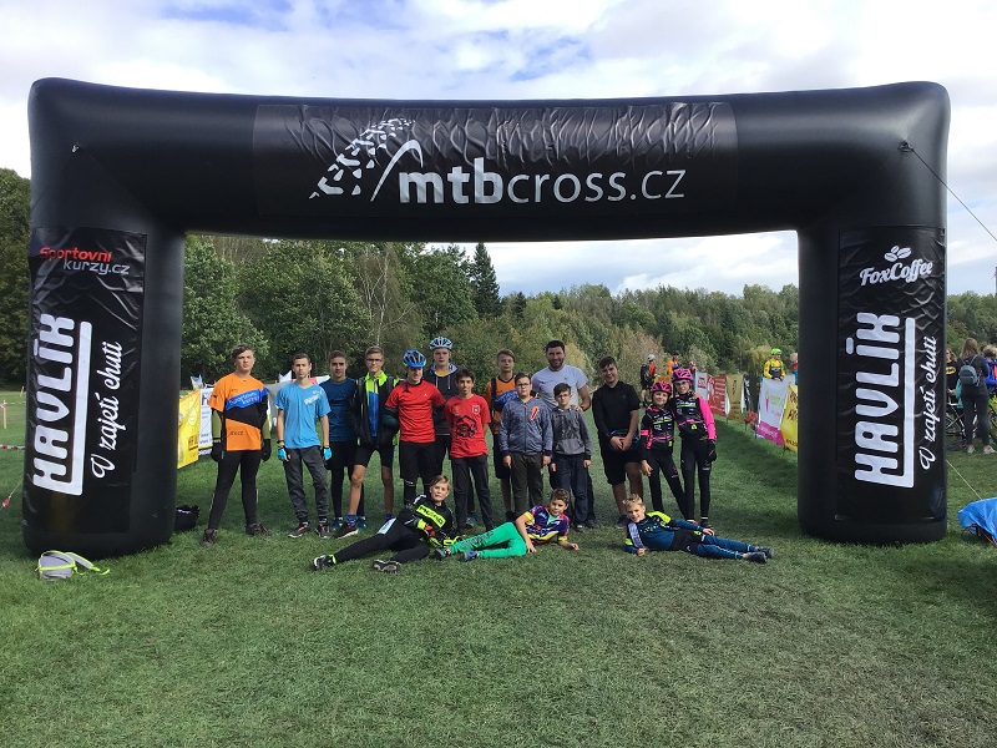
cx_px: 498
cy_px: 374
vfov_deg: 45.4
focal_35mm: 31
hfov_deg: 58.4
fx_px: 893
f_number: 2.4
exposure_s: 1/617
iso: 25
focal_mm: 3.3
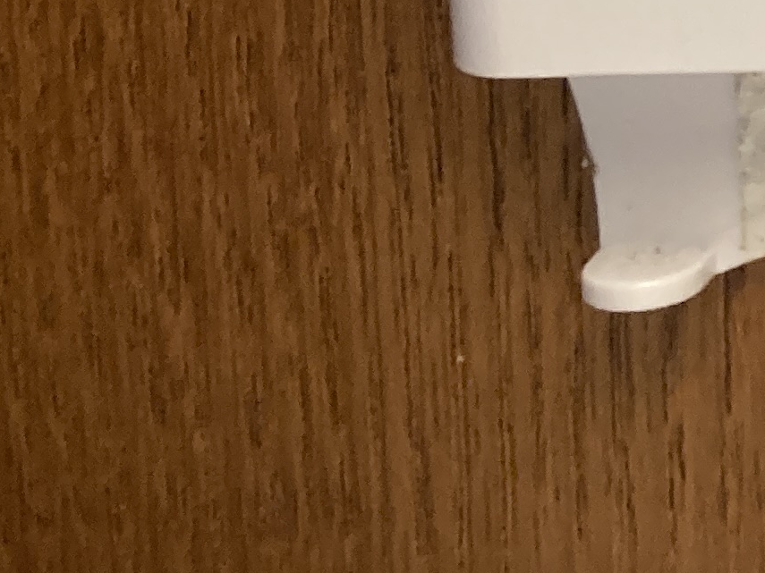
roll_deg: +0.4
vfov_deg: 10.3
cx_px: 1795
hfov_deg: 12.2
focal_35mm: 132
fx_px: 2917
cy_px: -618
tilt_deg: -5.8
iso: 125
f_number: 1.8
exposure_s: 1/50
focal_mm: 3.99
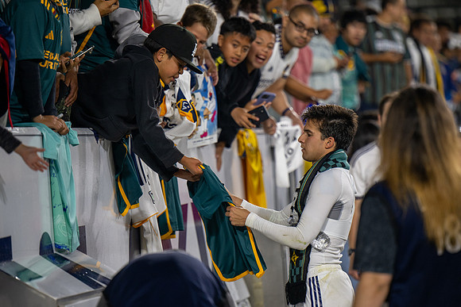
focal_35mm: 253
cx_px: 271
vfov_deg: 5.4
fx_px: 3246
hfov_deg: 8.1
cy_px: 154
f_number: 2.8
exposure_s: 1/200
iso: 450
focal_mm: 190
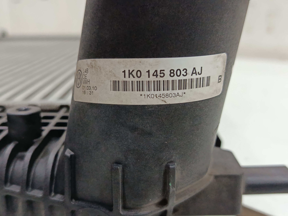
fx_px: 333
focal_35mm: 40
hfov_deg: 46.8
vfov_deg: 36.0
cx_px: 144
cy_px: 108
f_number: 1.7
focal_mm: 5.24
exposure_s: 1/50
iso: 874
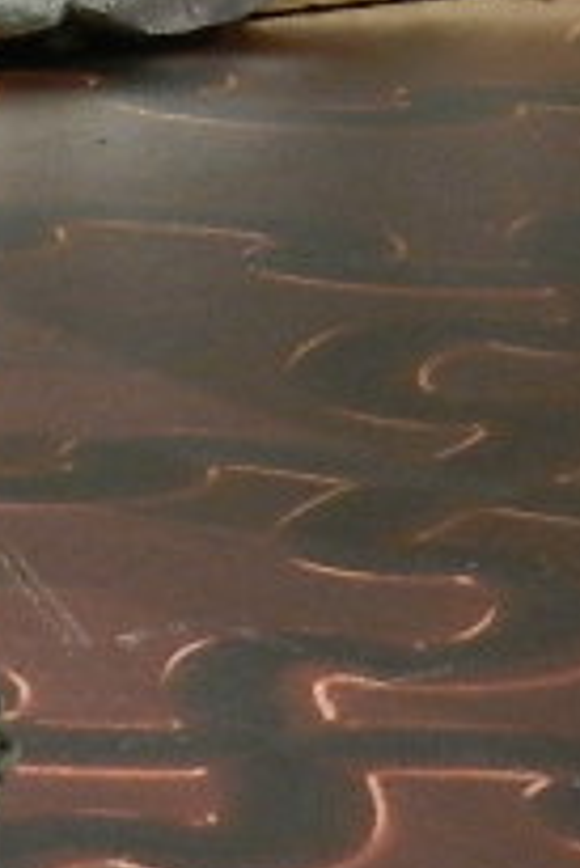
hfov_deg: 4.3
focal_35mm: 311
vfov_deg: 6.5
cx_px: -741
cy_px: -699
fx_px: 7503
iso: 400
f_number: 4.5
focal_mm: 10.9
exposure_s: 1/25
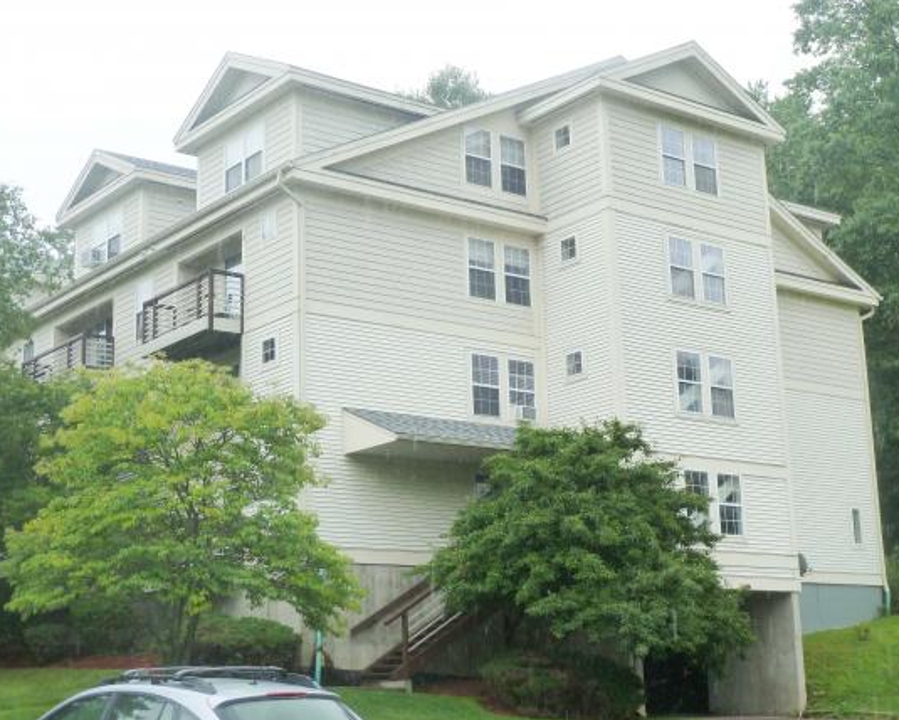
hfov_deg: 34.1
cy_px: 363
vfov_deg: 27.6
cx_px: 471
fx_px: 1463
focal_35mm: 55
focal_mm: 8.5
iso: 125
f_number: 3.8
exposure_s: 1/320
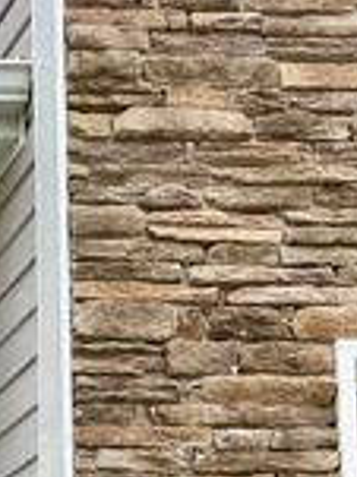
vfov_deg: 17.4
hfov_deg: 12.2
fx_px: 1460
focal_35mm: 106
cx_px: -376
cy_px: 621
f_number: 1.78
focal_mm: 6.76
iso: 80
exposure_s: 1/323
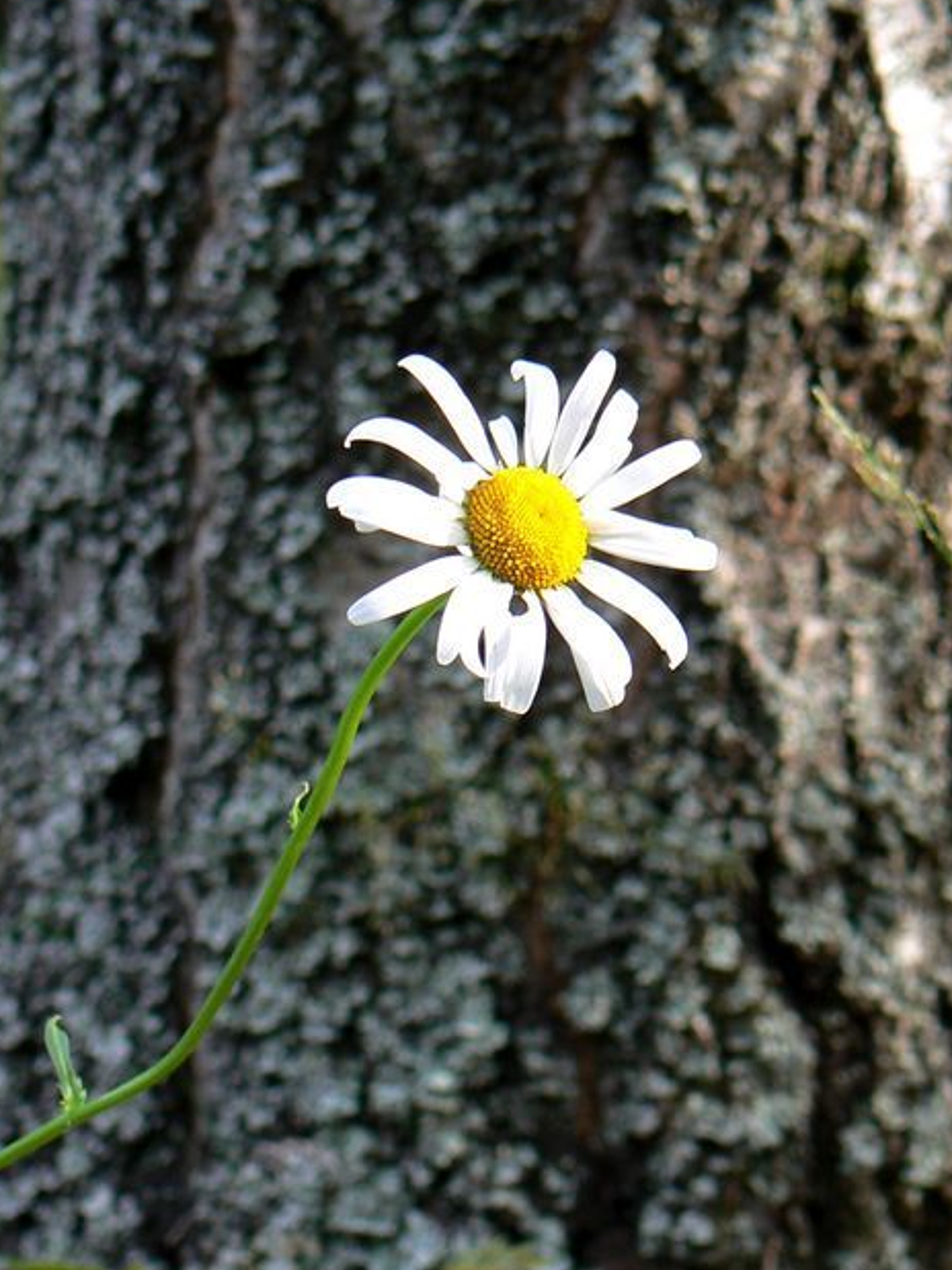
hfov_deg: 10.5
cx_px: 580
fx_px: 5172
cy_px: 597
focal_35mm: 141
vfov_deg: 14.0
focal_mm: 16.2
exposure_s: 1/50
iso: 80
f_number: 3.2
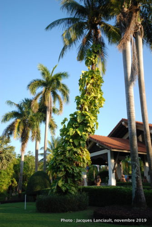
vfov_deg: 53.1
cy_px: 114
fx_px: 227
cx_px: 76
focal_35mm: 36
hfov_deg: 37.0
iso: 100
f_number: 5
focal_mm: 24
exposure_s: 1/100
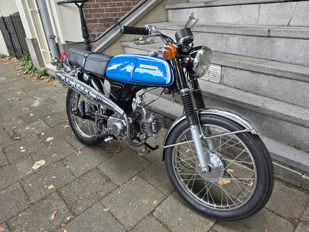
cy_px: 116
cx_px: 154
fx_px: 205
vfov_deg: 58.9
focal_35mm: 23
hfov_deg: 73.9
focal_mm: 6.3
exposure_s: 1/180
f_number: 1.7
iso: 80
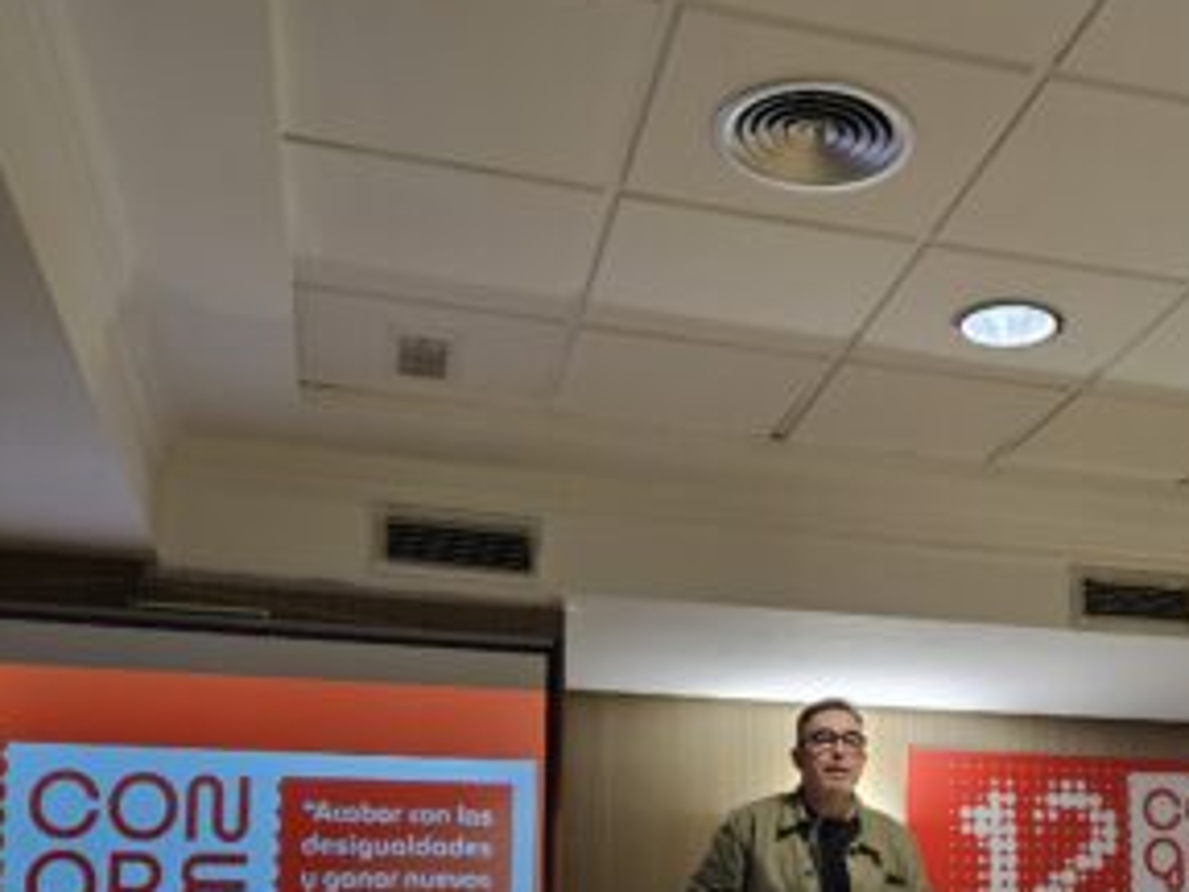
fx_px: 1649
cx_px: 900
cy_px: 814
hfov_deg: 38.6
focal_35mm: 48
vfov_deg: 29.0
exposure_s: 1/100
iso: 160
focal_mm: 5.4
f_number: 1.8
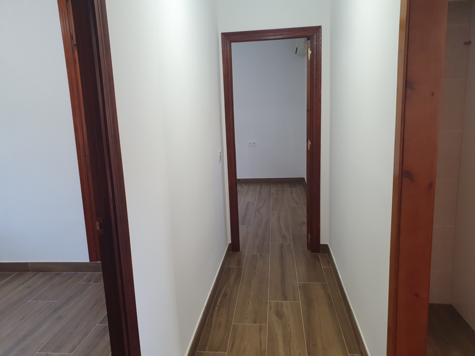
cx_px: 238
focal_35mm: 26
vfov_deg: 53.1
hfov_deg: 67.3
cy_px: 178
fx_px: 357
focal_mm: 4.32
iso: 320
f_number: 2.4
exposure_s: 1/100
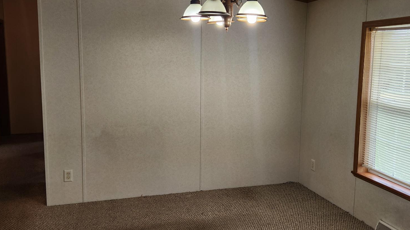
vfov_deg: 33.7
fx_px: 381
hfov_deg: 56.6
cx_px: 199
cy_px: 110
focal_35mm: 35
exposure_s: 1/120
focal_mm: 5.4
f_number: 1.8
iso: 80
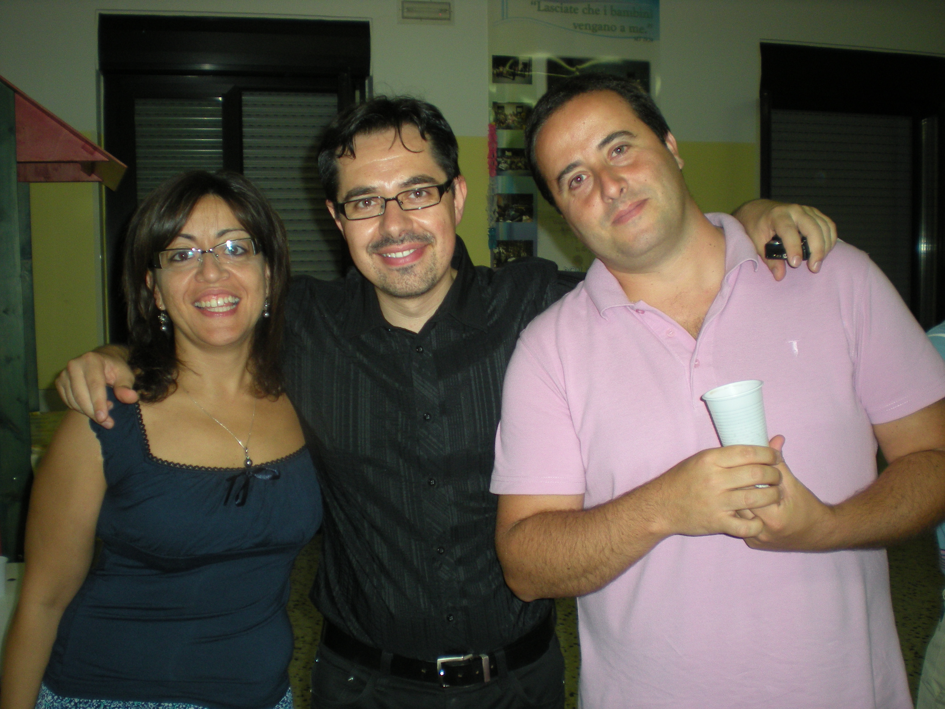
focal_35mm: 38
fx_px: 1037
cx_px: 472
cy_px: 354
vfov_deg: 37.7
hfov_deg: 49.0
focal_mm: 6.3
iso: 137
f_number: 3.1
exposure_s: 1/60
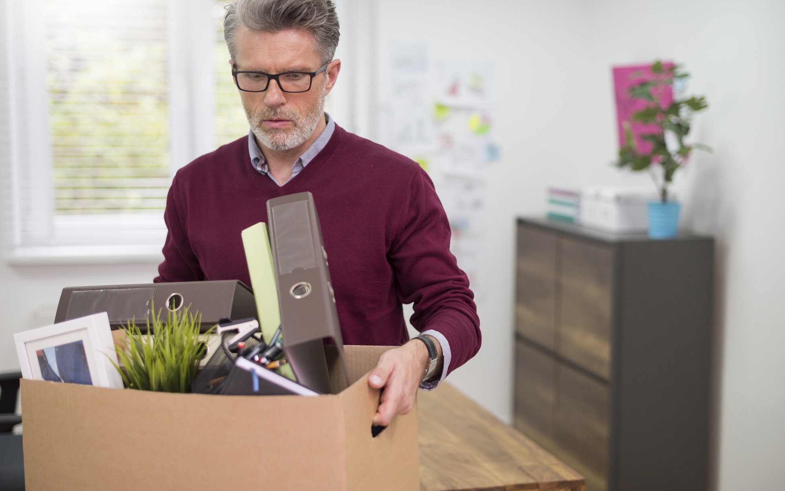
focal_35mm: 52
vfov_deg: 24.9
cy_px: 263
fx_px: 1112
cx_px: 392
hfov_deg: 38.9
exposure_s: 1/125
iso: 160
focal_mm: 50
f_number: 2
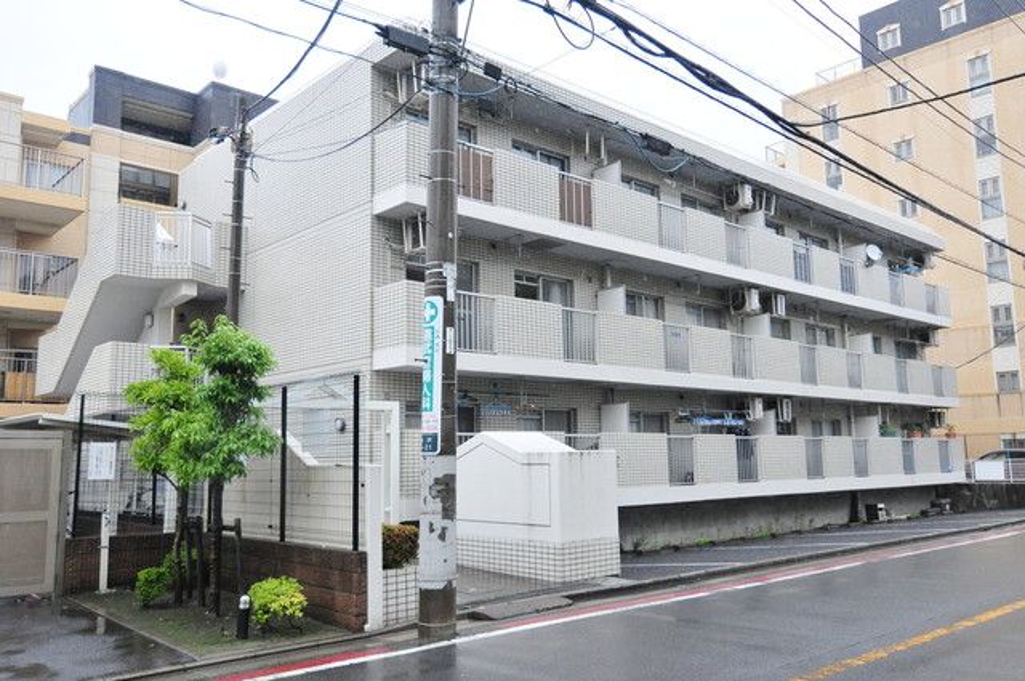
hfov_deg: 62.0
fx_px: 853
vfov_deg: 43.5
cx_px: 512
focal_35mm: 30
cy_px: 340
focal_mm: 20
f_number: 6.3
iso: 1000
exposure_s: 1/1000
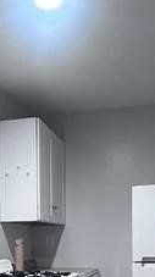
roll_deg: +1.3
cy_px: 271
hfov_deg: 24.7
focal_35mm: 48
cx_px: 56
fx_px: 352
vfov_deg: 38.6
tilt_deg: -4.8
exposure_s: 1/60
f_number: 1.8
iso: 320
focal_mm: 1.57
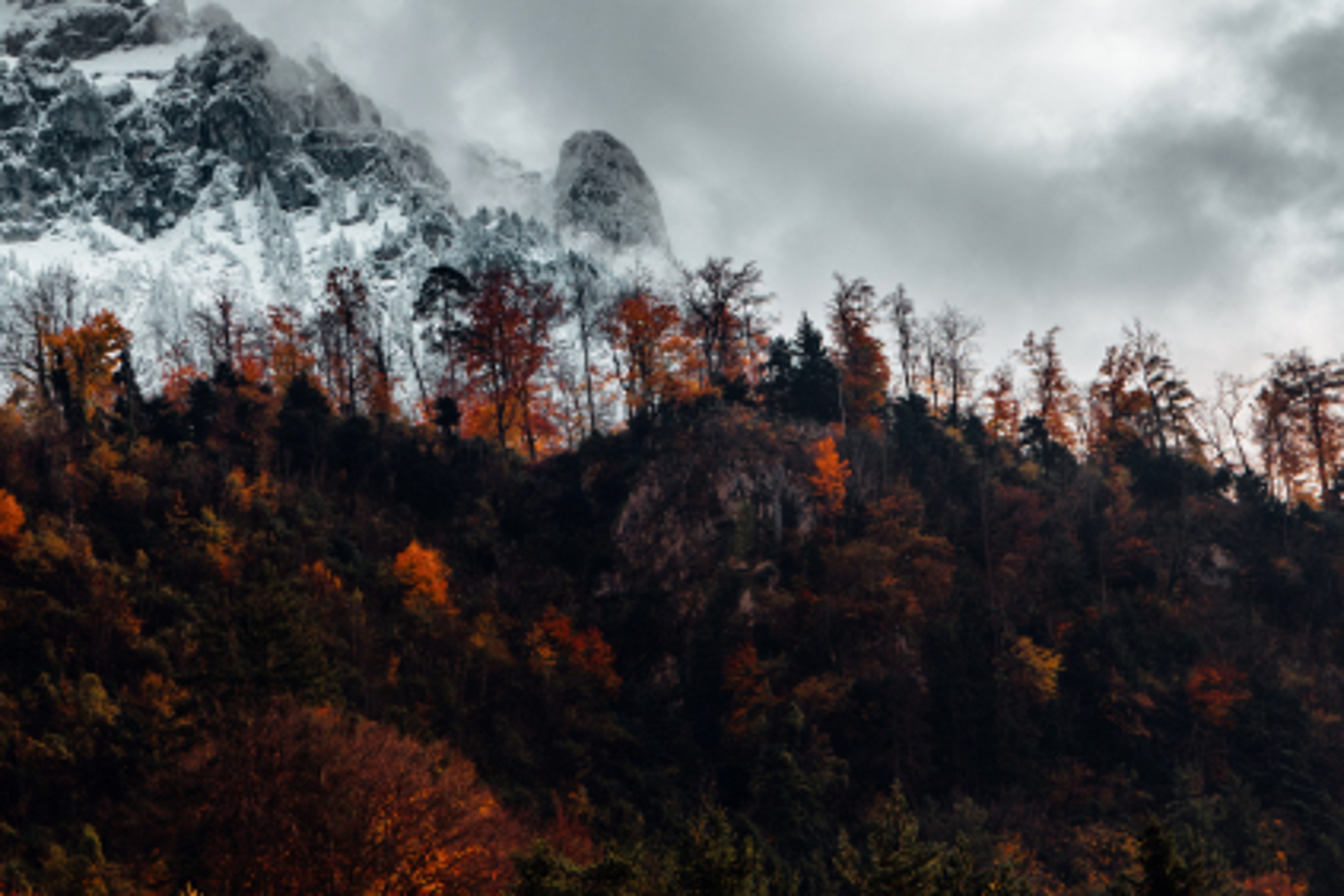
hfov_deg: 18.7
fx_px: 4069
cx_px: 429
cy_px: 443
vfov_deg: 12.6
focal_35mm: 109
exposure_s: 1/250
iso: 100
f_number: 8
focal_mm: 45
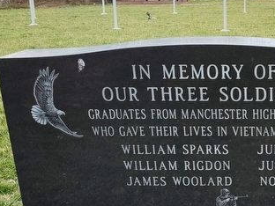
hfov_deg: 30.7
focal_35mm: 59
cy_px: 147
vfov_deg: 24.6
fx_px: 469
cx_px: 264
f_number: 1.8
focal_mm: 5.56
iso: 100
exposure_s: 1/399
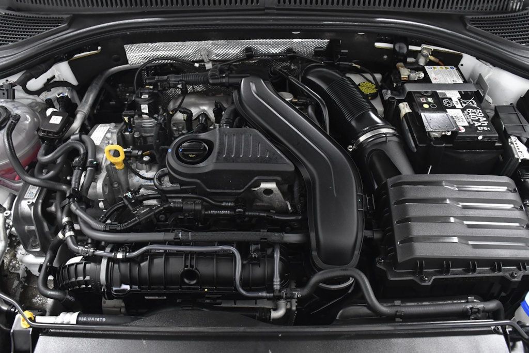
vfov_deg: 47.9
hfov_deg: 67.4
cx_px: 264
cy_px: 176
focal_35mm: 27
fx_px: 397
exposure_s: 1/125
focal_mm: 18
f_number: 5.6
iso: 2000
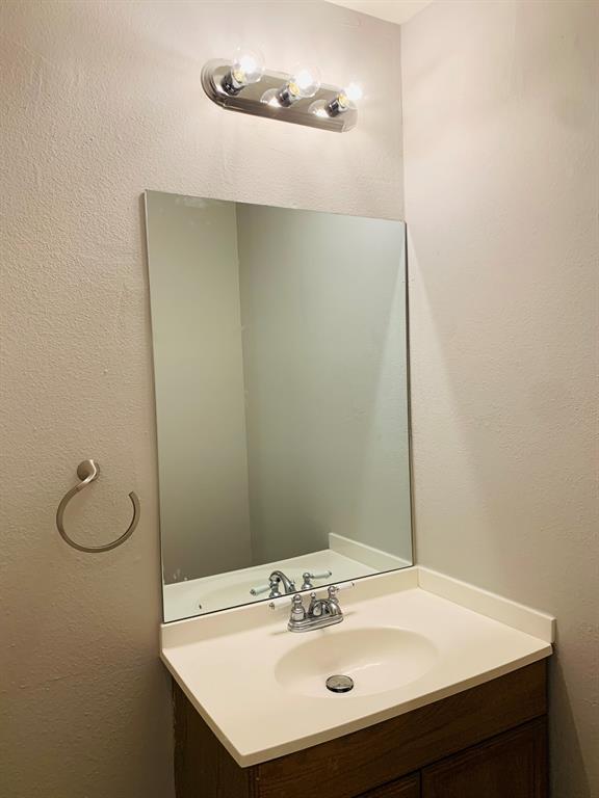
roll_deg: +0.8
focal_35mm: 26
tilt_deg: -3.2
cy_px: 399
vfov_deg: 67.3
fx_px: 600
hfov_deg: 53.1
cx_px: 300
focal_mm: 4.25
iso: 80
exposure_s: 1/120
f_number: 1.8
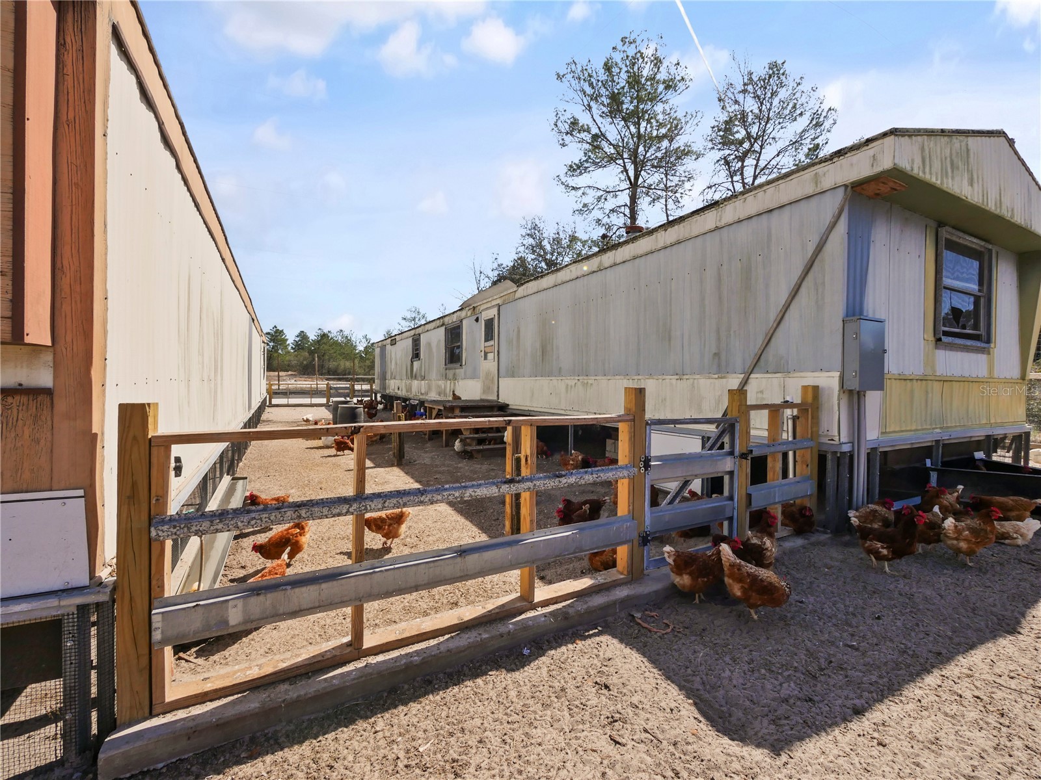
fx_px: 421
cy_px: 390
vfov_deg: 85.7
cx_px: 520
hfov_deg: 102.1
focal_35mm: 14
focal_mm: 7
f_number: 9
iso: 200
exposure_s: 1/500
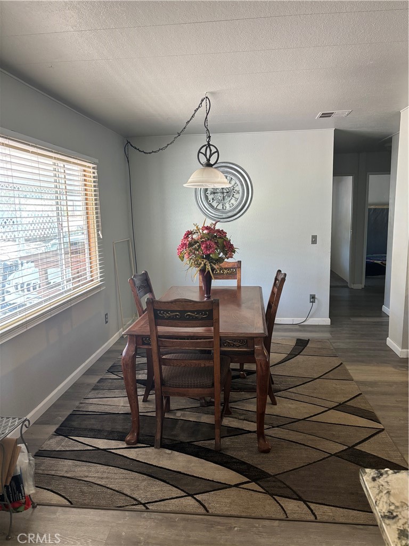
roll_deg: +0.3
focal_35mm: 26
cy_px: 273
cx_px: 204
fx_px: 410
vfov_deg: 67.3
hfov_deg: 53.1
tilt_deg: -9.7
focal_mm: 5.96
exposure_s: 1/60
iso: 200
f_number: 1.6
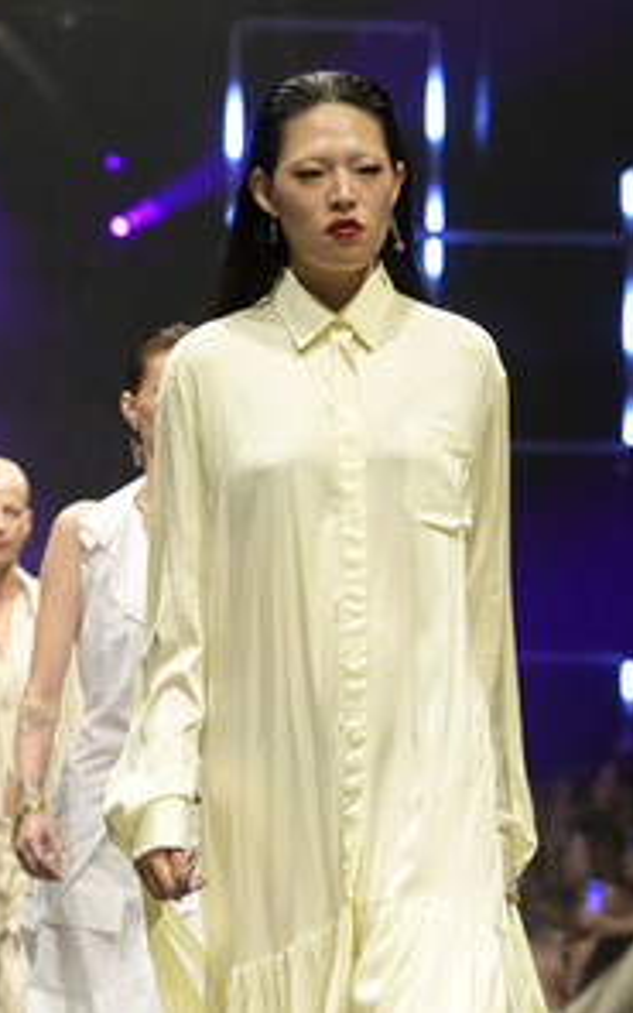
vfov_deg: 11.1
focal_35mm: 189
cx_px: 125
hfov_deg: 6.9
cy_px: 506
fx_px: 5217
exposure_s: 1/500
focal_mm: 122
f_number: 5.6
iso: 8000
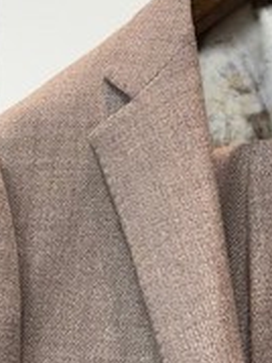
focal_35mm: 86
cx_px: 152
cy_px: 146
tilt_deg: +11.8
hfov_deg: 17.1
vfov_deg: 22.7
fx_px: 902
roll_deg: -0.9
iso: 200
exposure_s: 1/120
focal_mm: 6.76
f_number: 1.78
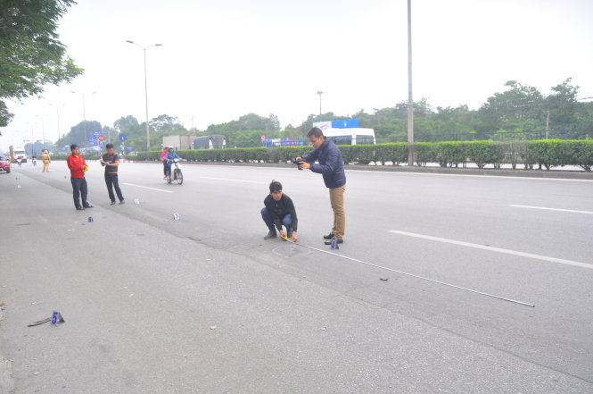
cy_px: 197
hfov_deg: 67.5
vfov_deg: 47.8
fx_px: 444
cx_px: 296
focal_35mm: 27
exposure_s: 1/200
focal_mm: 18
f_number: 5
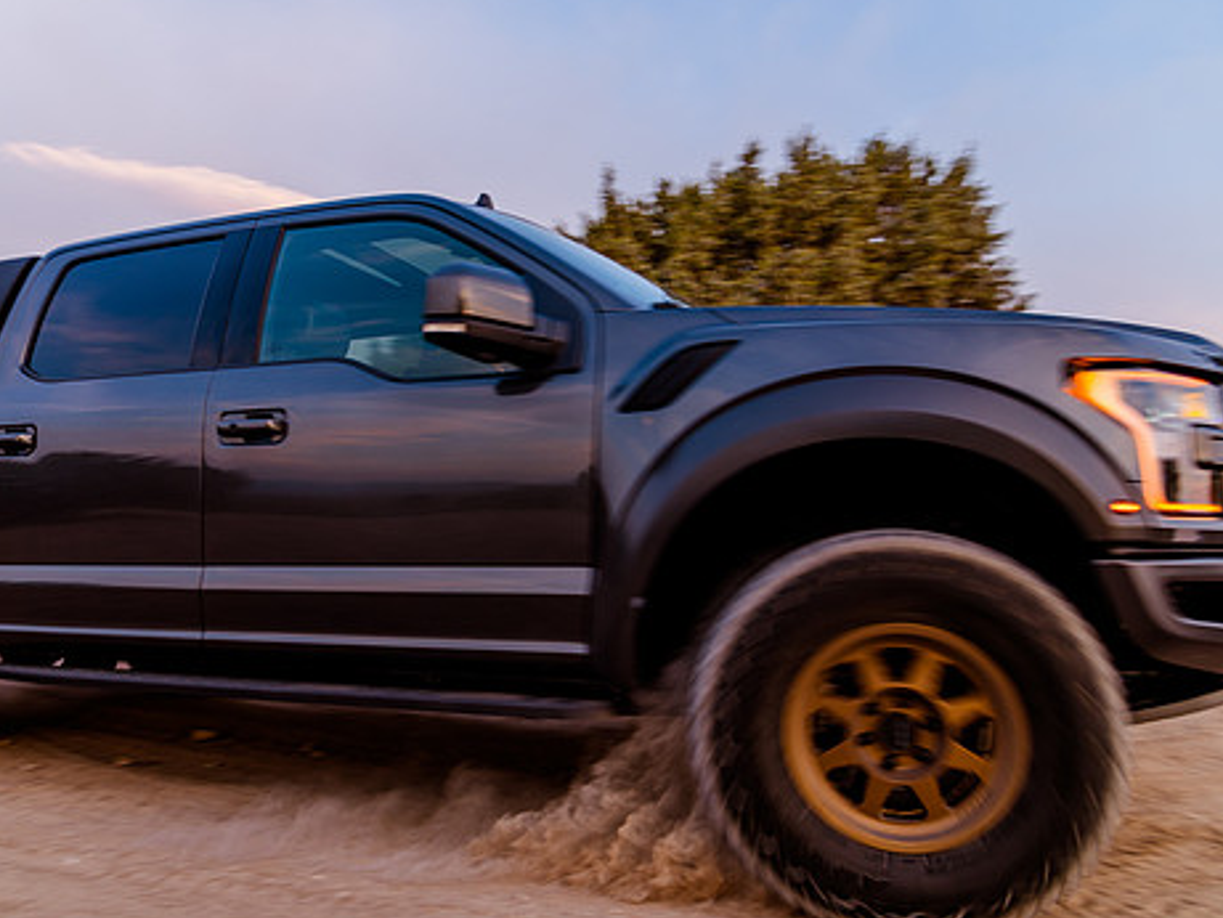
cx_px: 509
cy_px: 493
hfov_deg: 61.3
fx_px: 1025
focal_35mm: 29
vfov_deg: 48.2
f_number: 5
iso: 125
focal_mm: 24
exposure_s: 1/80
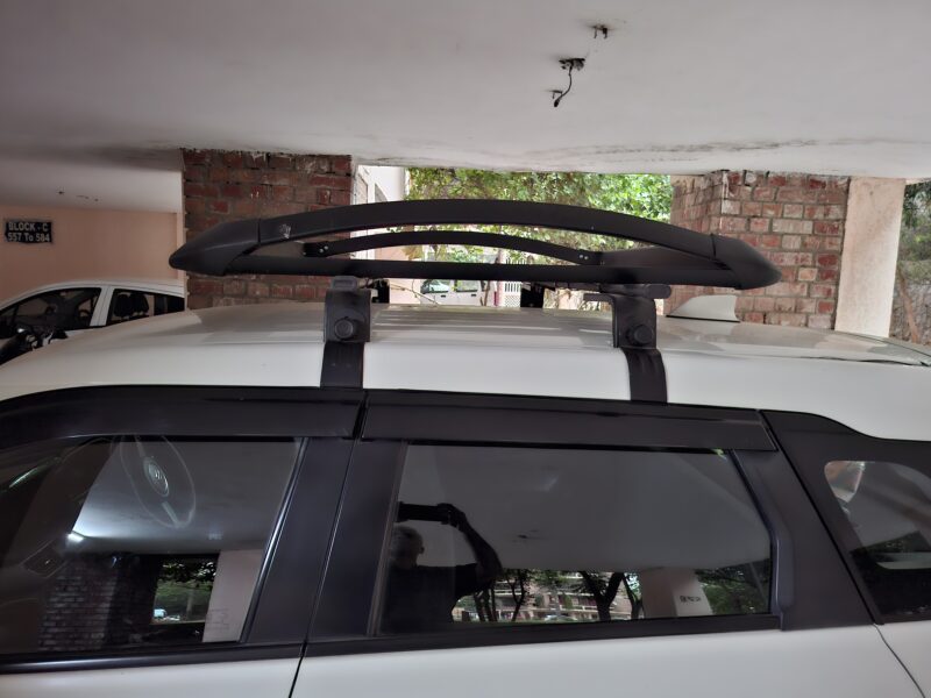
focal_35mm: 23
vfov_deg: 58.9
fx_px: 619
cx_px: 466
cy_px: 349
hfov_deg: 73.9
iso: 1000
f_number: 1.8
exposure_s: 1/20
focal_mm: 5.54
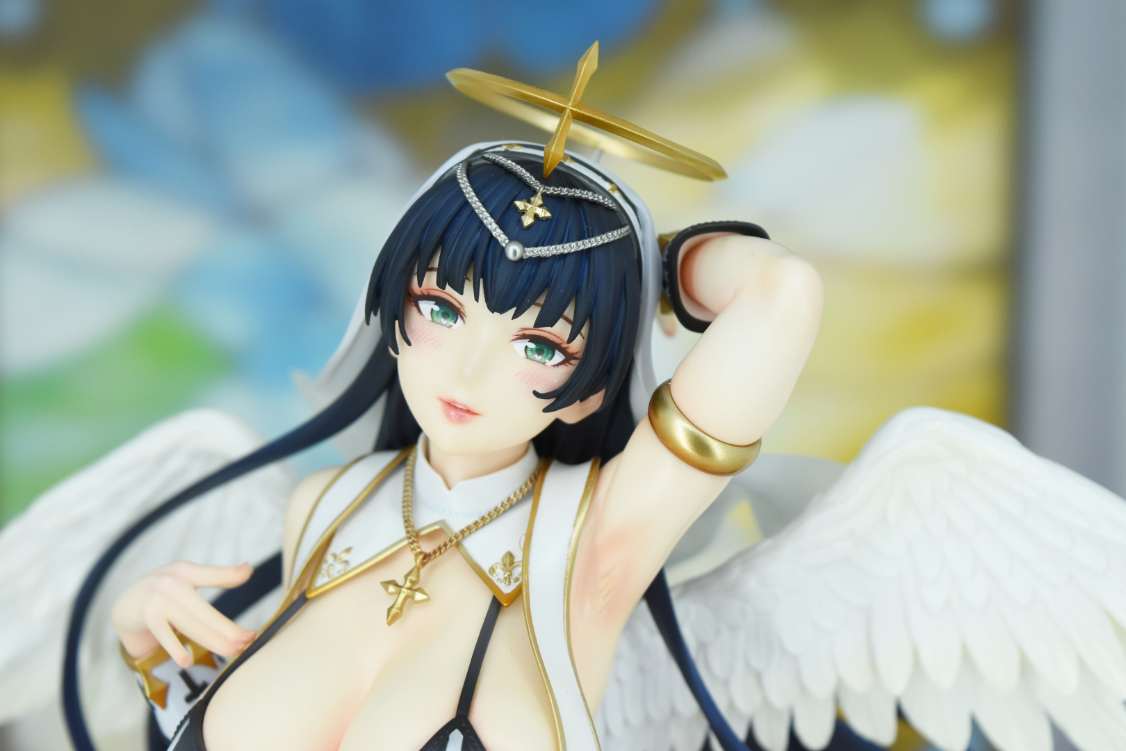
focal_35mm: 82
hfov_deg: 24.6
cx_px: 563
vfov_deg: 16.6
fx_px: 2580
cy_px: 376
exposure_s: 1/200
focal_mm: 55
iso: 640
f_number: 8
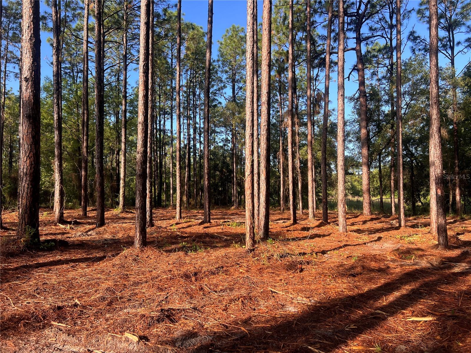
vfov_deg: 53.1
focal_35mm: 26
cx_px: 236
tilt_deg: +1.6
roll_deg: +0.4
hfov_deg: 67.3
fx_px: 354
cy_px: 176
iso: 50
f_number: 1.5
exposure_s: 1/1029
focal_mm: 5.7
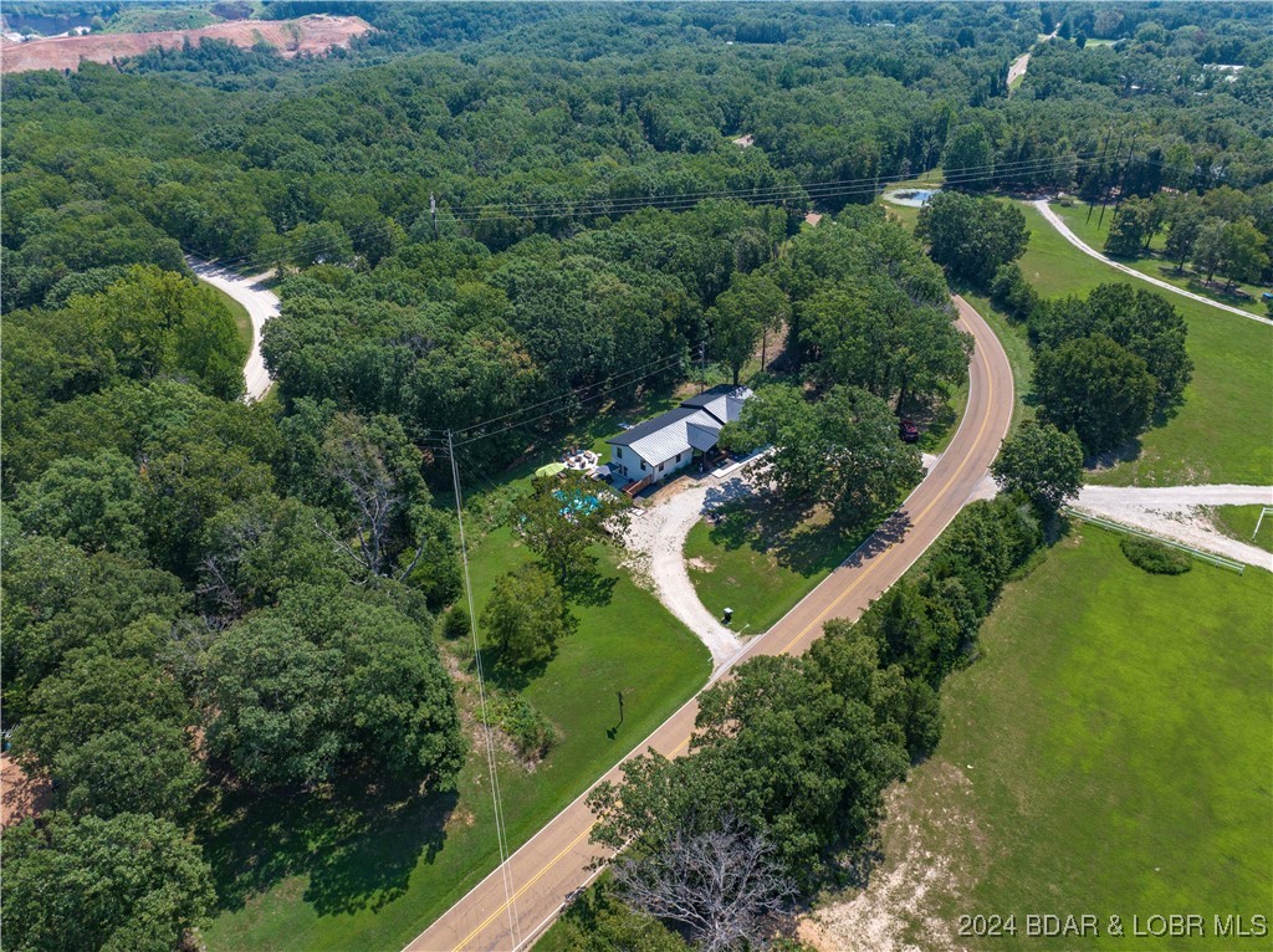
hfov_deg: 71.6
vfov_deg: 56.7
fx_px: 882
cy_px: 476
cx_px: 636
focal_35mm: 24
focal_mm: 12.29
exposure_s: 1/1250
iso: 100
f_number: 2.8
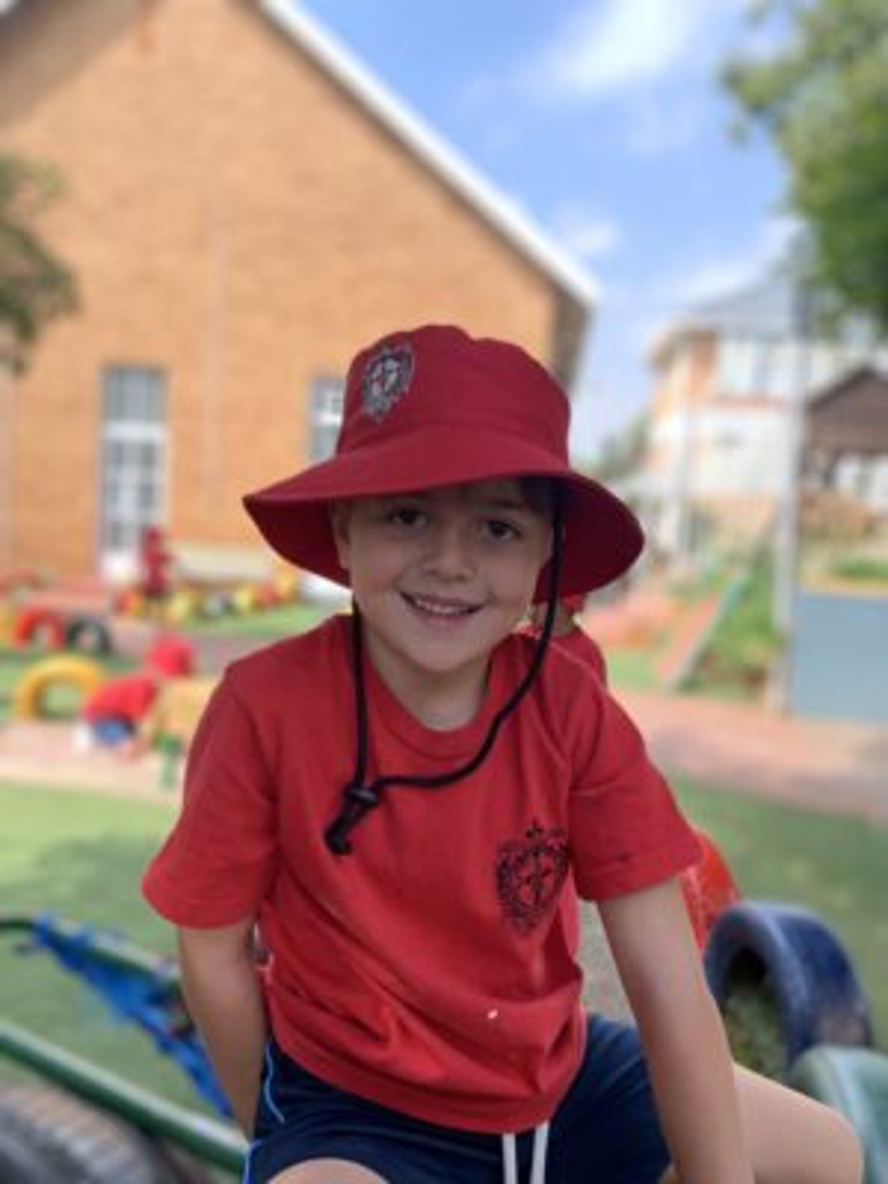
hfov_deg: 53.1
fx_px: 889
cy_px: 592
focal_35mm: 26
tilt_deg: -4.4
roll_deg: -4.6
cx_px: 444
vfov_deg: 67.3
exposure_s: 1/215
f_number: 1.8
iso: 25
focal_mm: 4.25
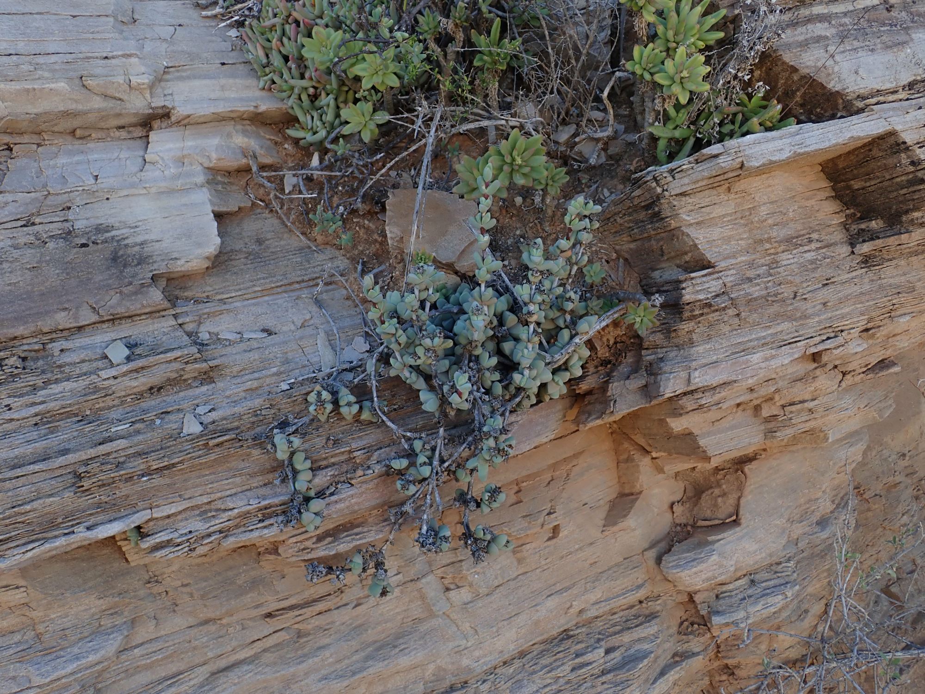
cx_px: 462
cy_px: 347
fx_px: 802
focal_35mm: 30
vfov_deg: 46.8
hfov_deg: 60.0
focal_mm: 5.5
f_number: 3.2
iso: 100
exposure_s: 1/160
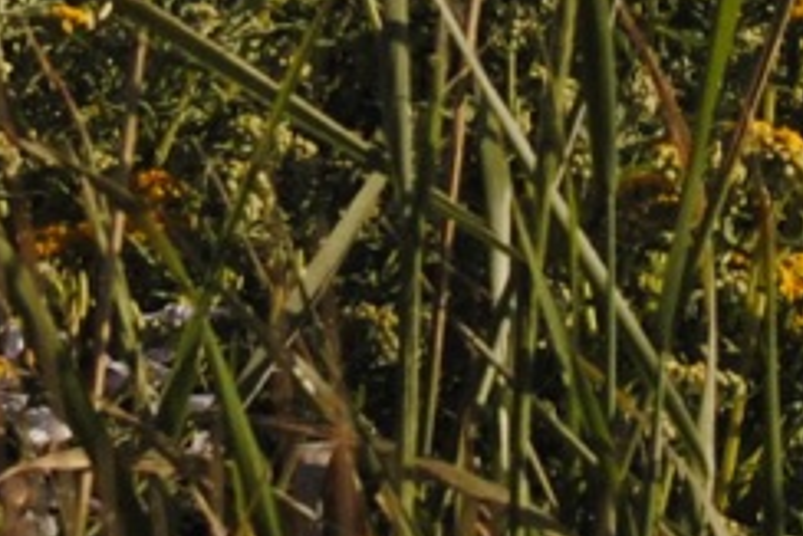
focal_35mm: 609
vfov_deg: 2.2
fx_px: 13585
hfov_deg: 3.4
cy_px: -955
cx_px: -319
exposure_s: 1/320
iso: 200
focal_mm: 55
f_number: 9
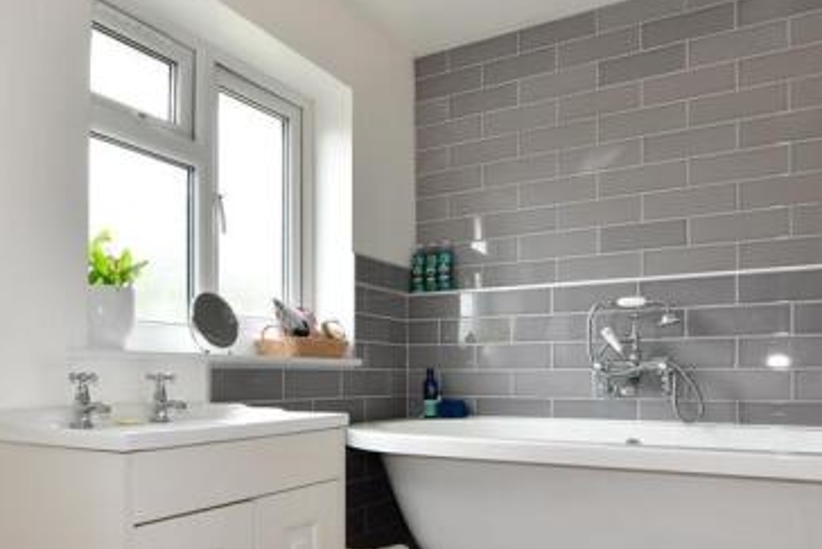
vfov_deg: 47.1
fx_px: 617
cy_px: 369
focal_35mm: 27
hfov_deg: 67.4
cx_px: 409
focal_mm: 10
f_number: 7.1
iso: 160
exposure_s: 1/2.5
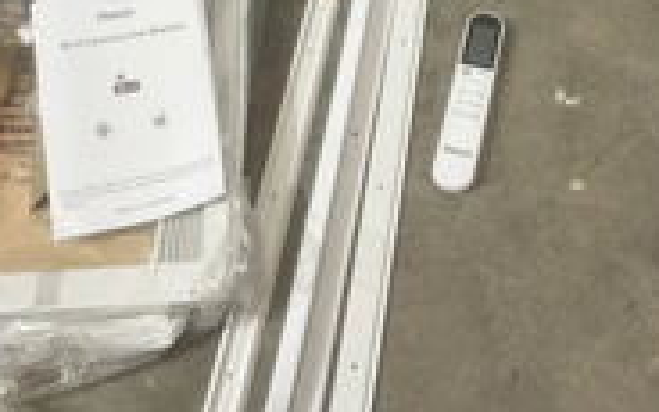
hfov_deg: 34.0
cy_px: -104
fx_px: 1078
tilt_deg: -48.3
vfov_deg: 20.1
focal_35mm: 60
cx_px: 337
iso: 80
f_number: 1.6
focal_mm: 5.1
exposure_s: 1/60
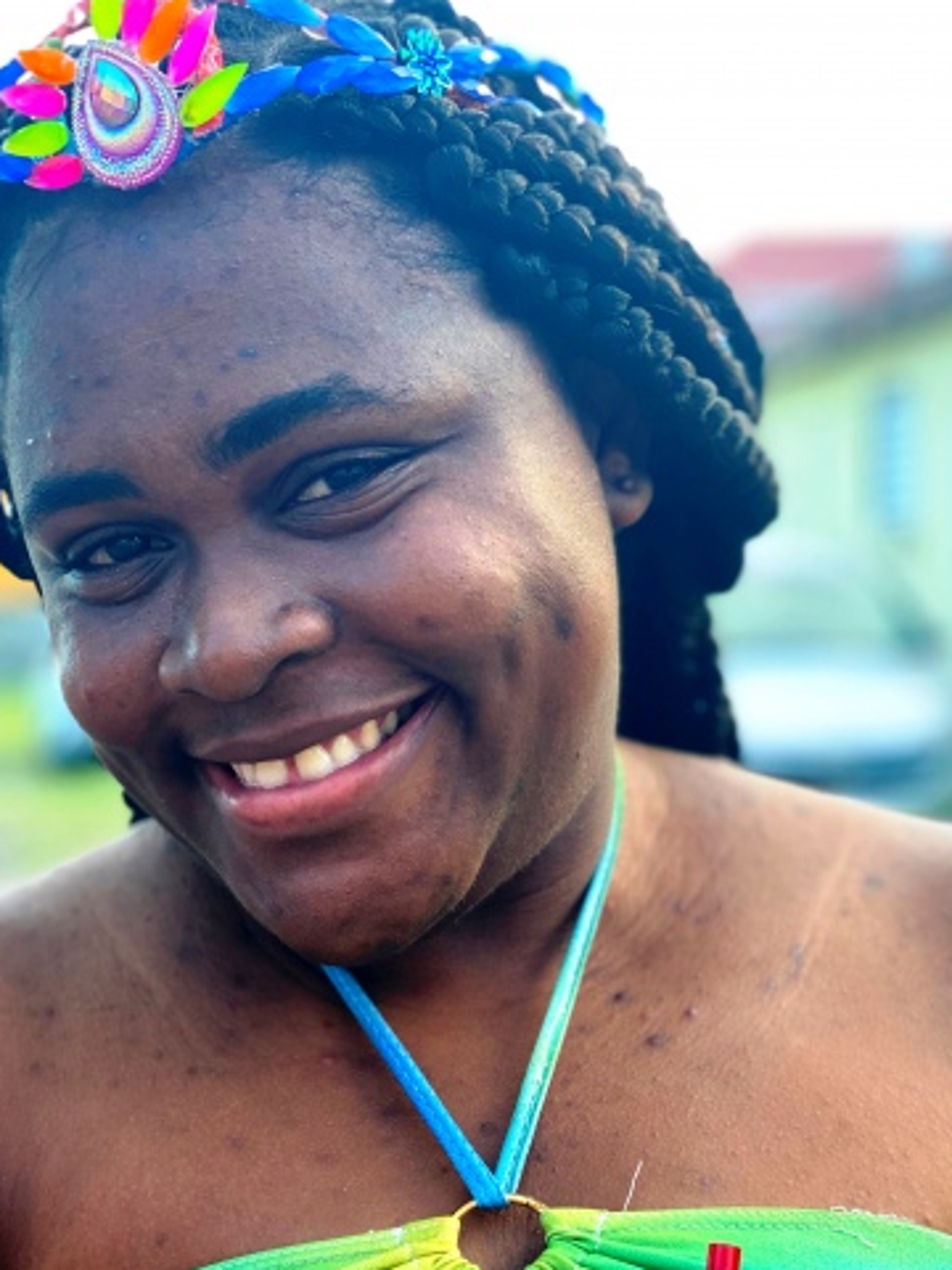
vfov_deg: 29.8
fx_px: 2383
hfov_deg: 22.6
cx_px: 407
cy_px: 728
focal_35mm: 65
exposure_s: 1/122
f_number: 2
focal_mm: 6
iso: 32
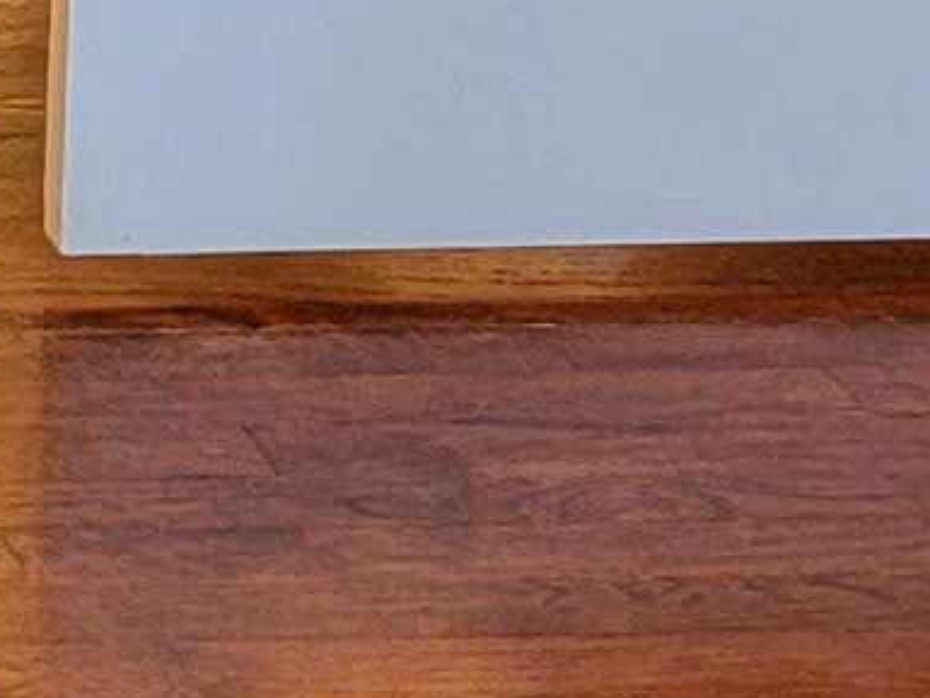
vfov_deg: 7.4
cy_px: -1017
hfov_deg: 9.5
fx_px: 5026
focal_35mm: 187
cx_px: -1203
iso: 200
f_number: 1.8
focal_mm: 6.7
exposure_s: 1/60.2
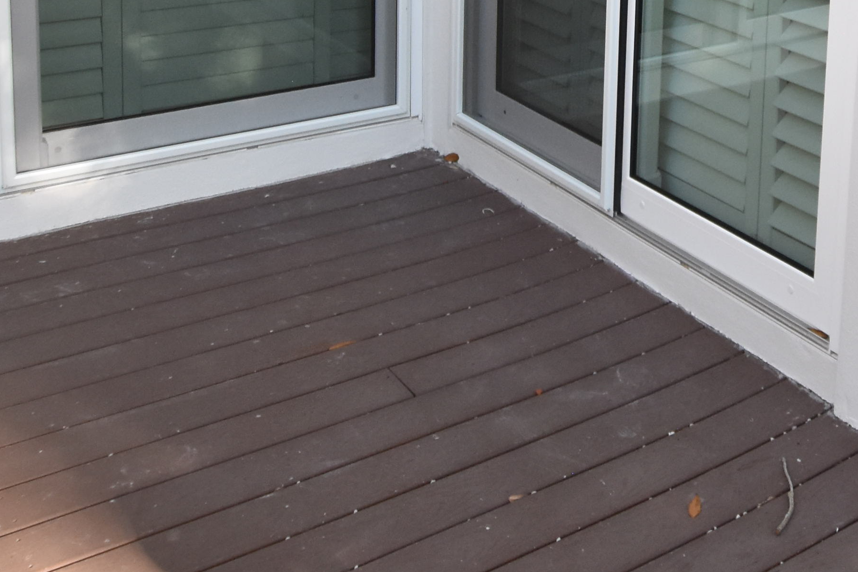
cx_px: 711
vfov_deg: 24.2
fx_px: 1192
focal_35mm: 50
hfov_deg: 37.9
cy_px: -139
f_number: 3.5
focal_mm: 10
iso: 800
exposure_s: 1/750
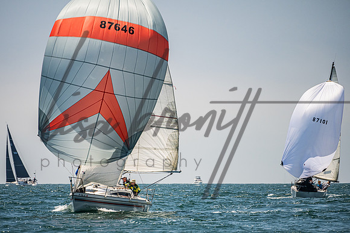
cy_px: 122
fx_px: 4409
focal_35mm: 453
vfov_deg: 3.0
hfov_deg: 4.5
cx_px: 160
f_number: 8
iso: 500
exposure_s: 1/3200
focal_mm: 400
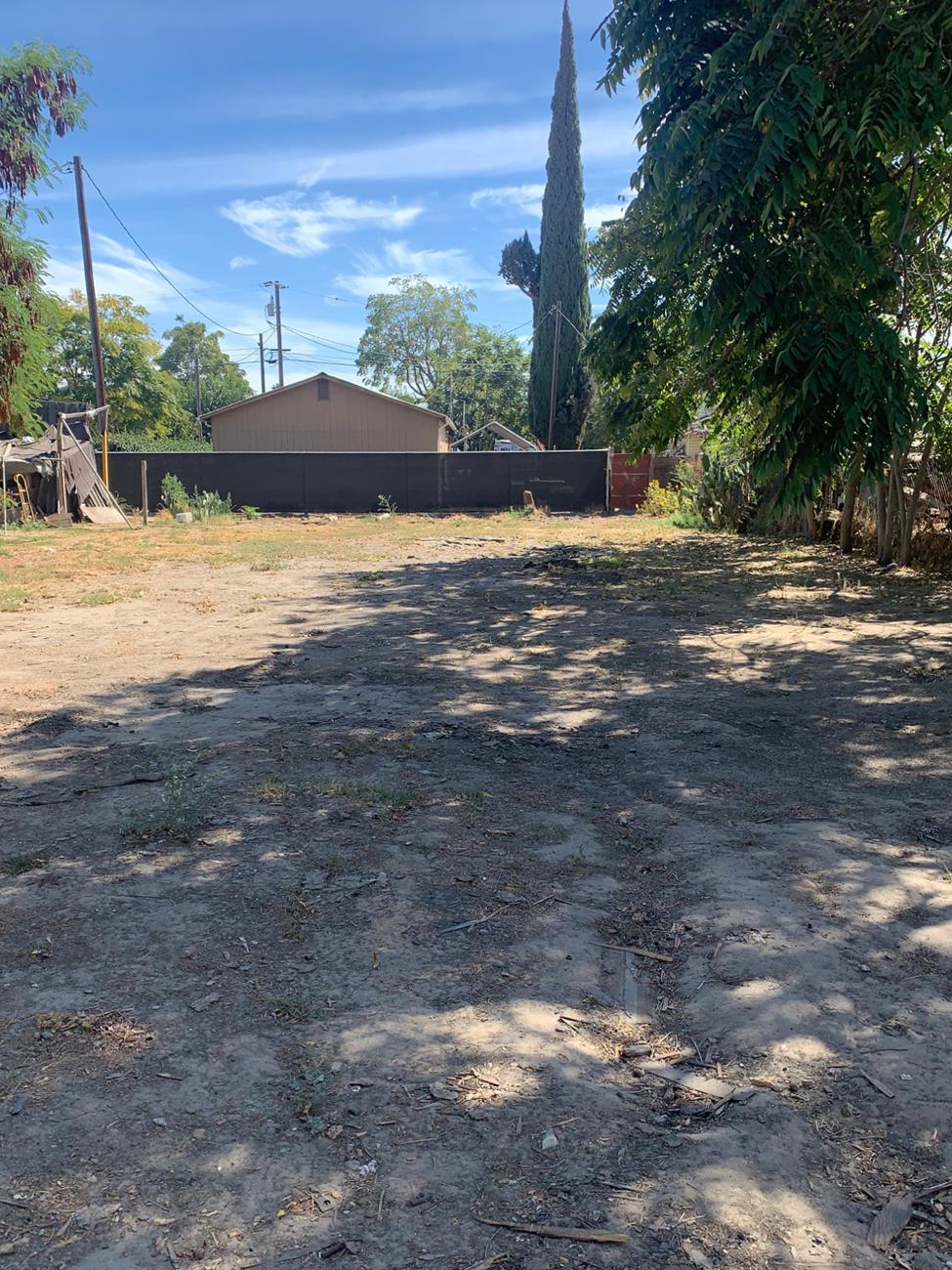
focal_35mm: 30
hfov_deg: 46.8
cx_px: 480
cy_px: 724
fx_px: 1100
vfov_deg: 59.7
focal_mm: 4.25
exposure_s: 1/871
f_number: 1.8
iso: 25
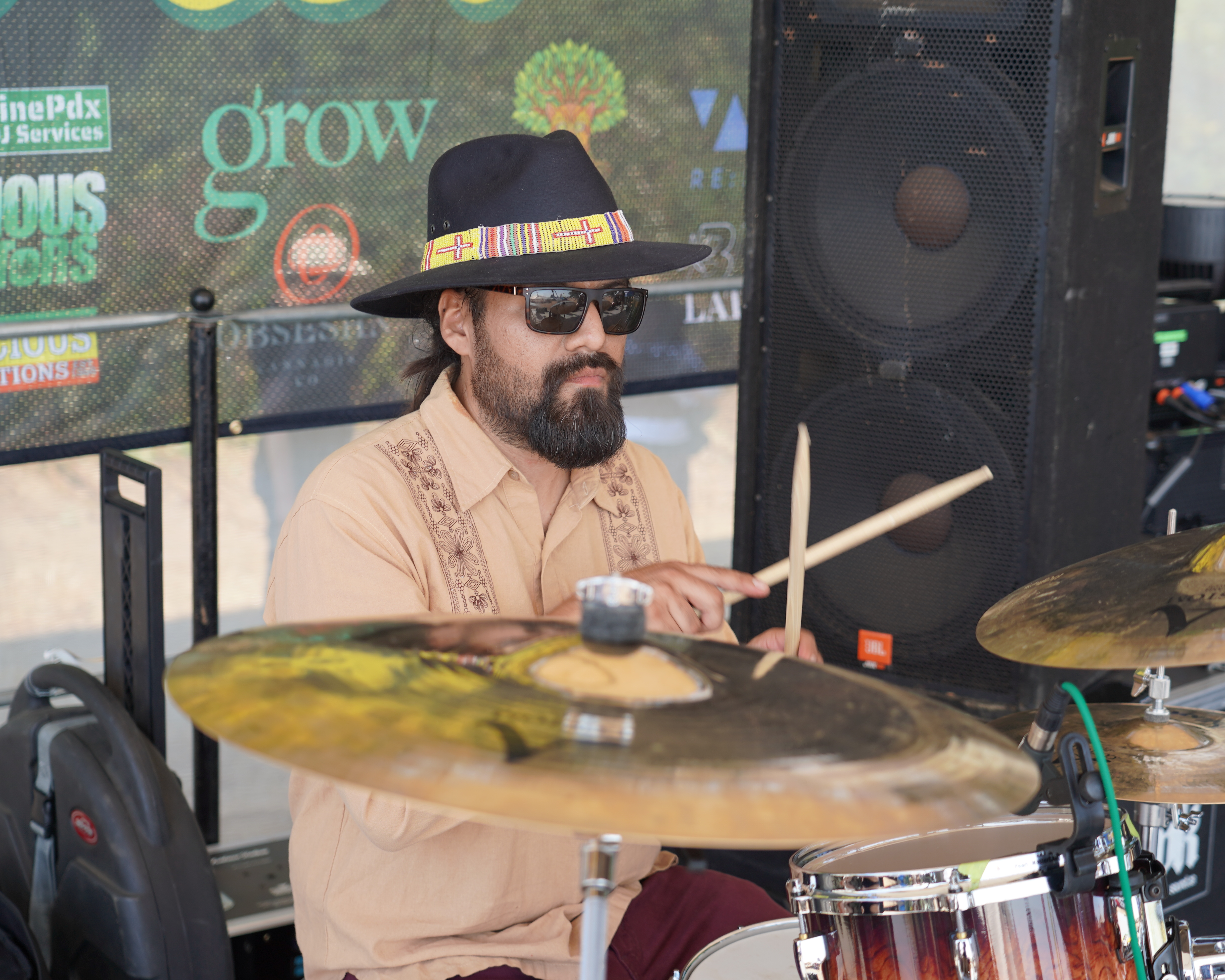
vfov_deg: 23.9
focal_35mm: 64
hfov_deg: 29.6
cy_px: 490
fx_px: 2320
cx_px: 619
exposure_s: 1/160
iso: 100
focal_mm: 56
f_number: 4
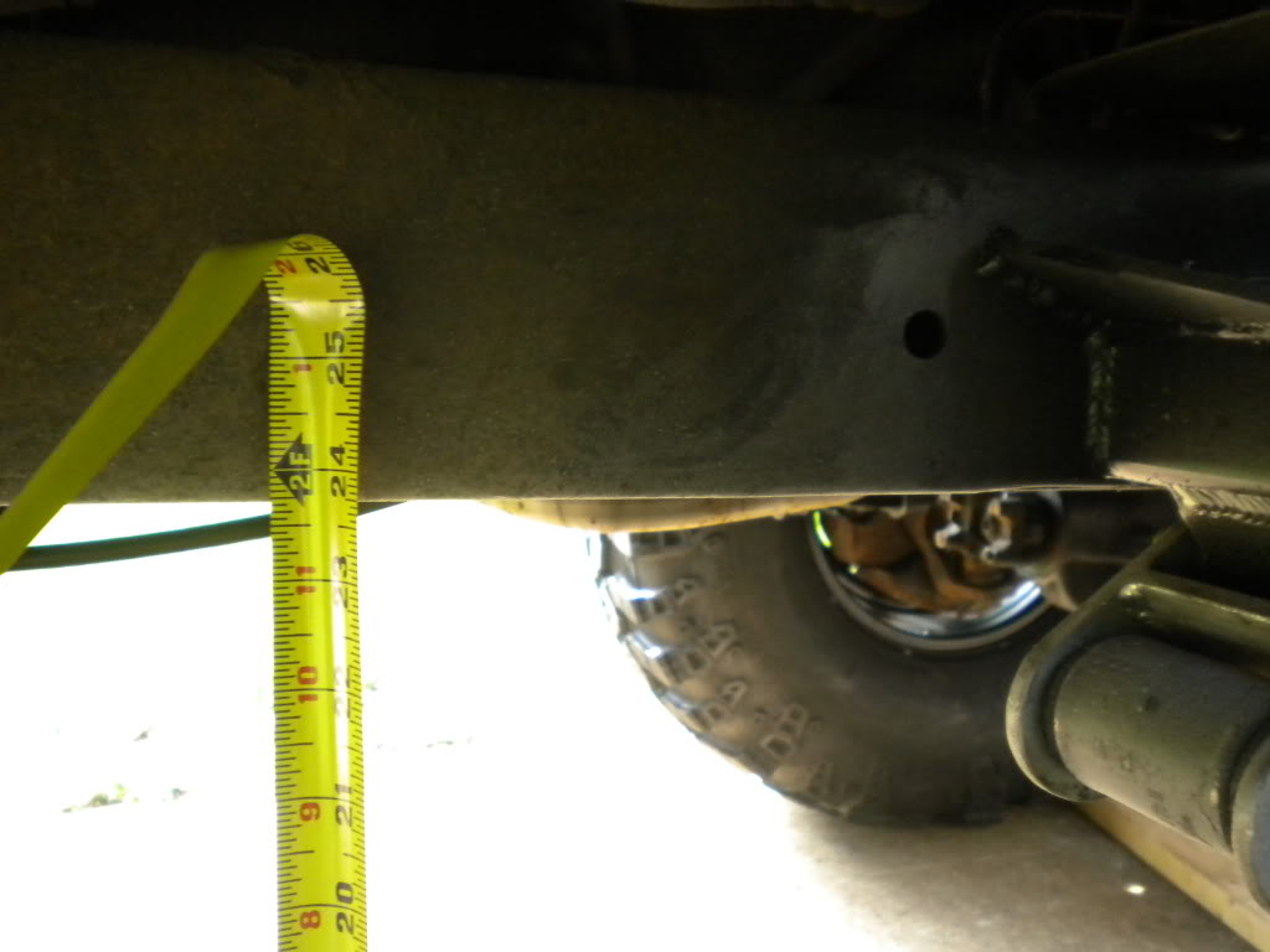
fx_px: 1284
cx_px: 635
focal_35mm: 35
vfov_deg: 40.7
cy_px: 476
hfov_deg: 52.6
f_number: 3.1
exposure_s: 1/173
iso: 400
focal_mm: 6.3
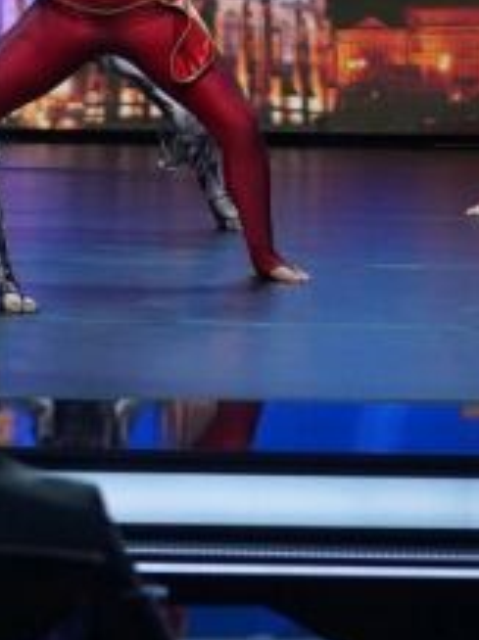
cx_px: -317
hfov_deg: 4.0
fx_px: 6858
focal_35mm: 371
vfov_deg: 5.3
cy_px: -382
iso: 2000
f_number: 2.8
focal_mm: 70
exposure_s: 1/250
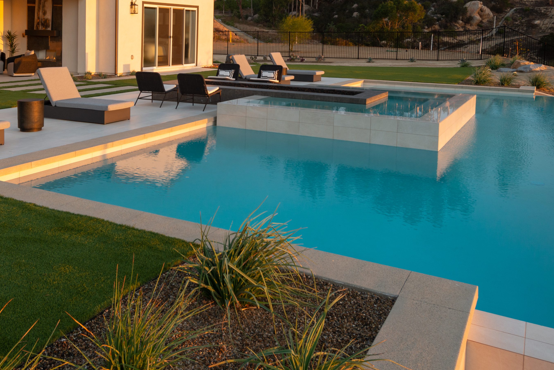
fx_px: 570
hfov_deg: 51.6
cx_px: 226
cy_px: 72
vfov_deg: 34.8
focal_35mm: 37
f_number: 8
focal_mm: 20
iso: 250
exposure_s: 1/50
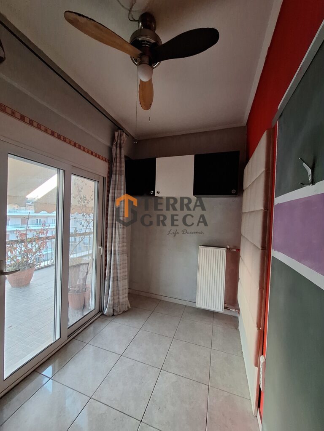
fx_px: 162
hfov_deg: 89.9
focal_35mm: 13
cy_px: 216
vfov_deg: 106.2
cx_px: 162
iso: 200
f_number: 2.2
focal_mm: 1.74
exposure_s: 1/50
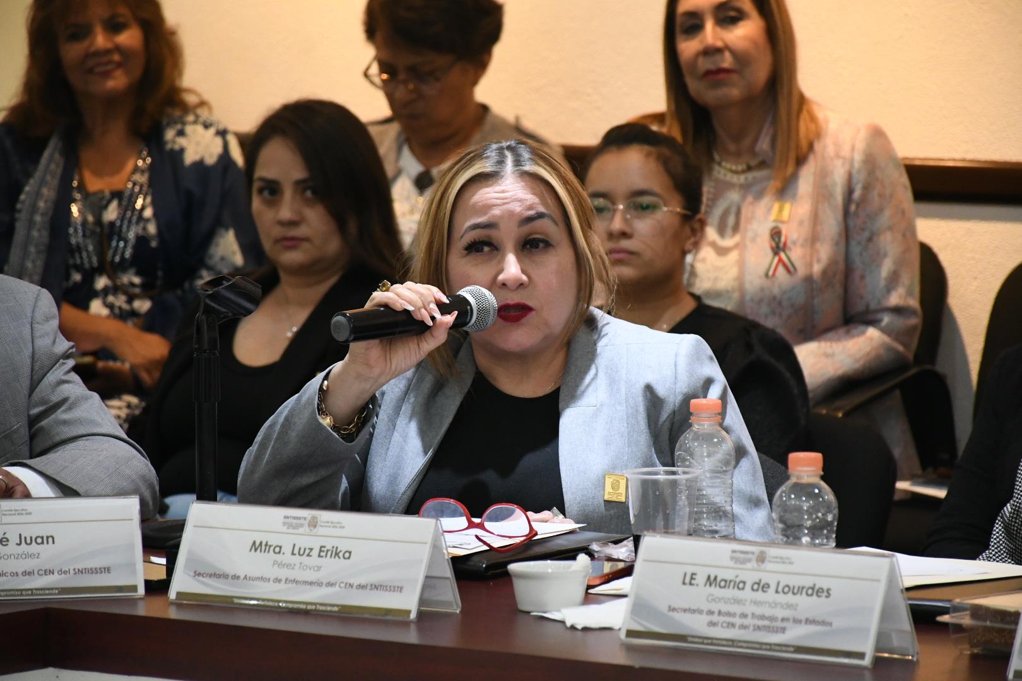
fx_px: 5961
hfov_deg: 9.8
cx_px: 511
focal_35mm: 210
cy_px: 340
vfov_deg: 6.5
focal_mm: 140
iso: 4000
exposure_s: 1/100
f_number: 5.6
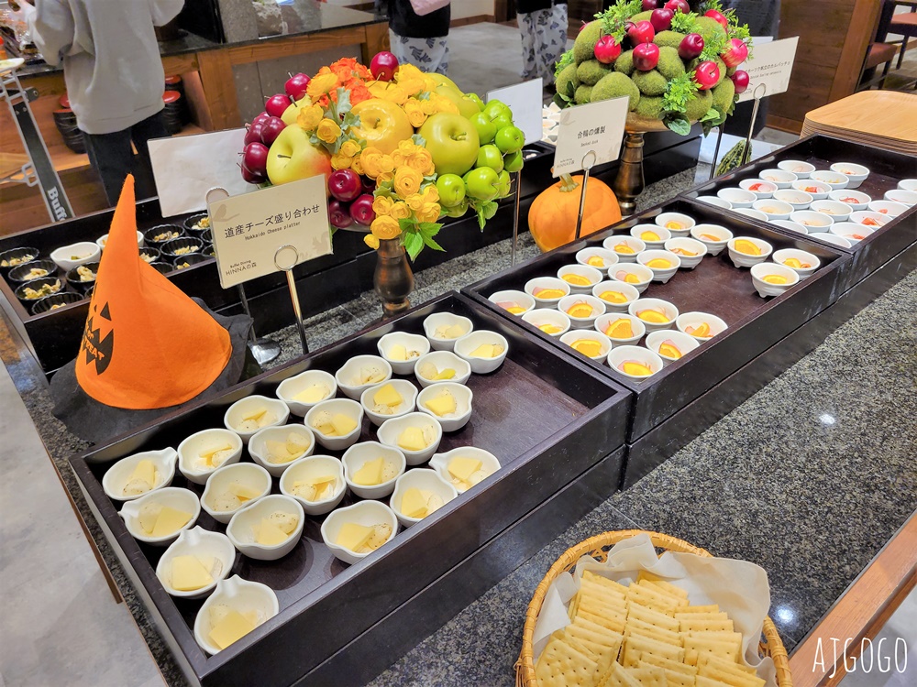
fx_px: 689
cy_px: 344
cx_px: 458
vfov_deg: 53.1
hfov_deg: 67.3
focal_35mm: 26
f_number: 1.8
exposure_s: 1/100
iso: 64
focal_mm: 5.4
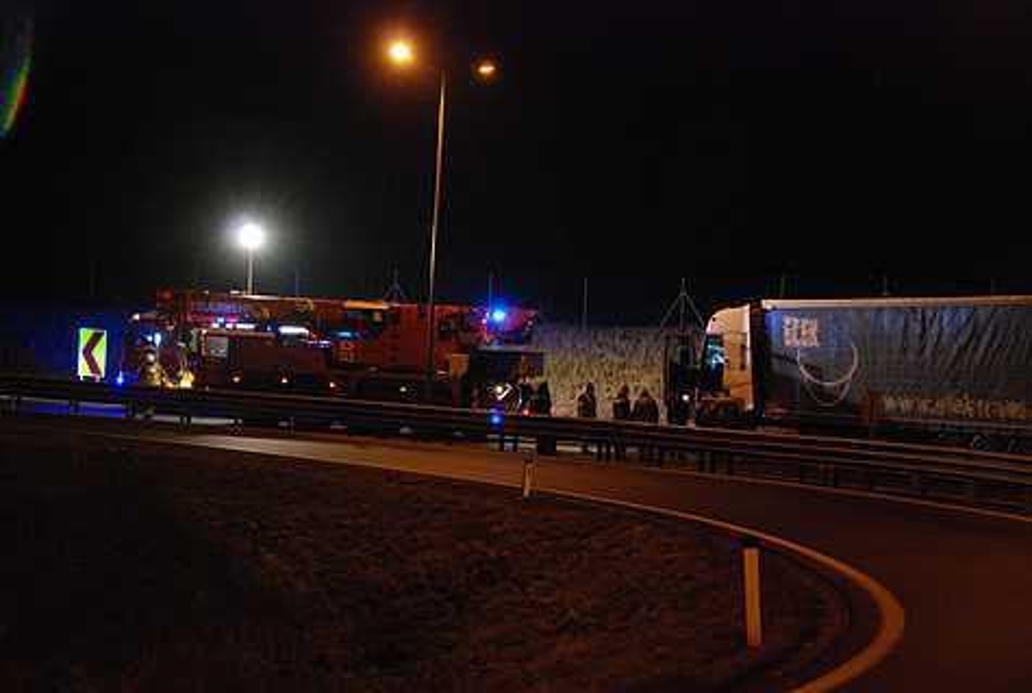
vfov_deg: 16.3
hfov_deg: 24.1
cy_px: 346
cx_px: 516
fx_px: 2413
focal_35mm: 84
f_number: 4.8
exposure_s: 1/6
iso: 1250
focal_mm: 56
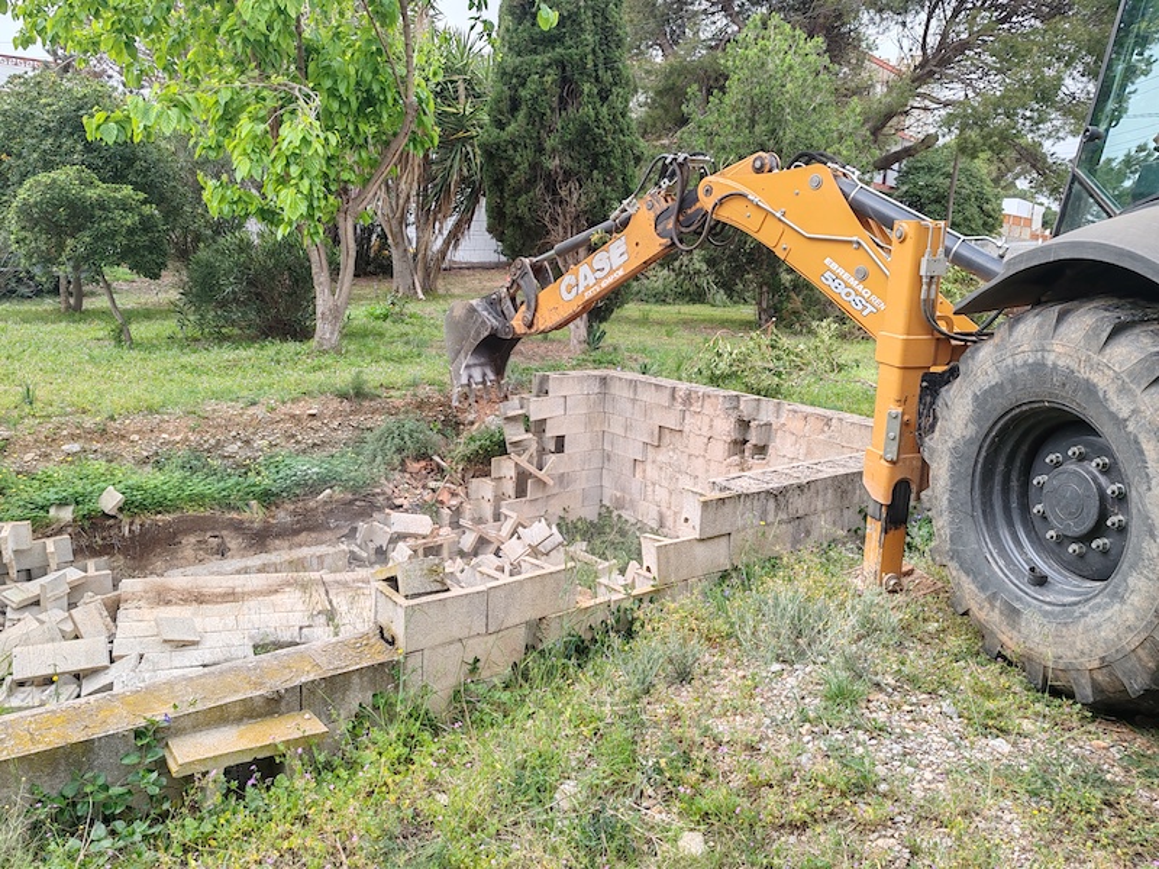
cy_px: 434
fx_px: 904
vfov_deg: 51.4
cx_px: 580
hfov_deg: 65.3
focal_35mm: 27
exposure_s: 1/260
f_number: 1.9
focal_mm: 6.12
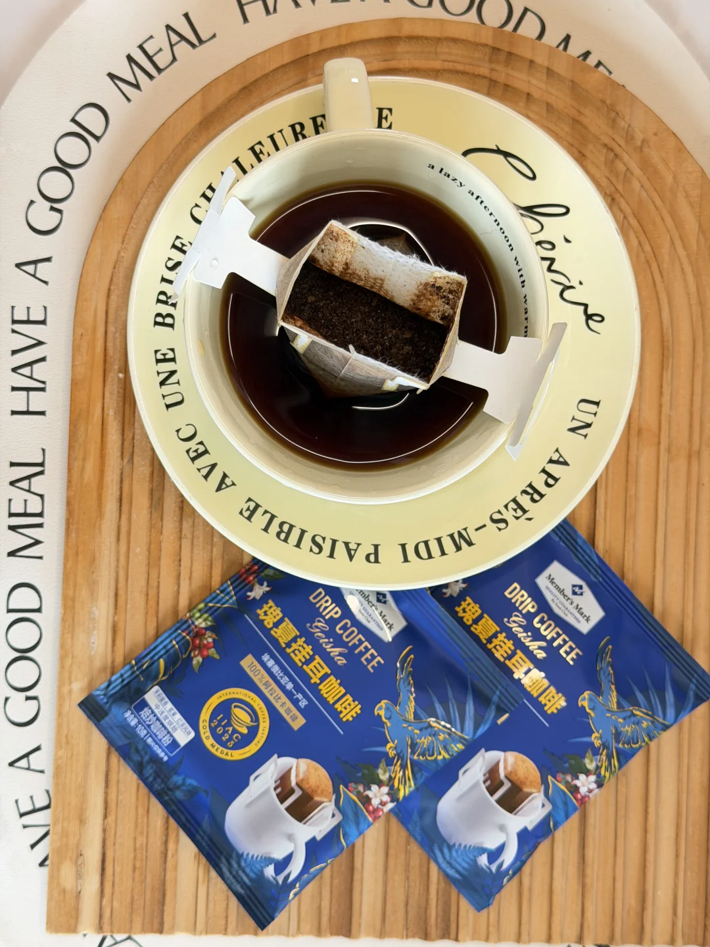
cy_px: 474
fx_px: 1313
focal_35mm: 48
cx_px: 355
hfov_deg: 30.3
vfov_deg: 39.7
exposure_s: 1/50
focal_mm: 6.76
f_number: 1.78
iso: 100
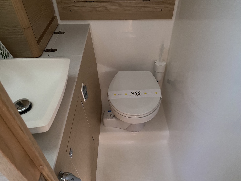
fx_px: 181
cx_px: 120
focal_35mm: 26
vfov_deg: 53.1
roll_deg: +1.0
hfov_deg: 67.3
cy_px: 90
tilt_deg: -44.0
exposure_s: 1/30
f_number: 1.8
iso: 640
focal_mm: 4.25
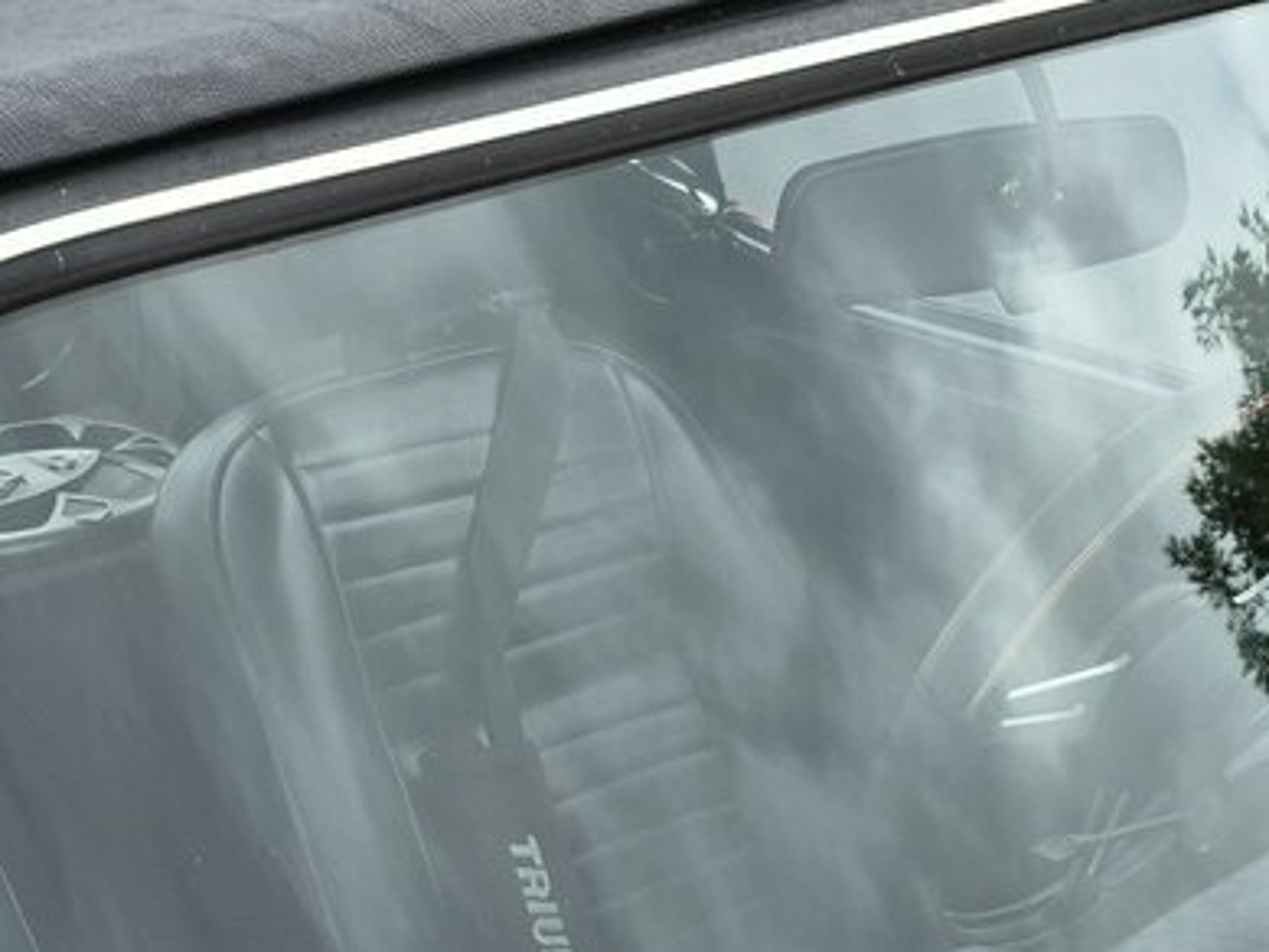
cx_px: 493
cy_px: 424
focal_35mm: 71
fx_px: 2604
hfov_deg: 27.3
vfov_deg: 20.7
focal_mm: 5.4
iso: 80
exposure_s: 1/1096
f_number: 1.8
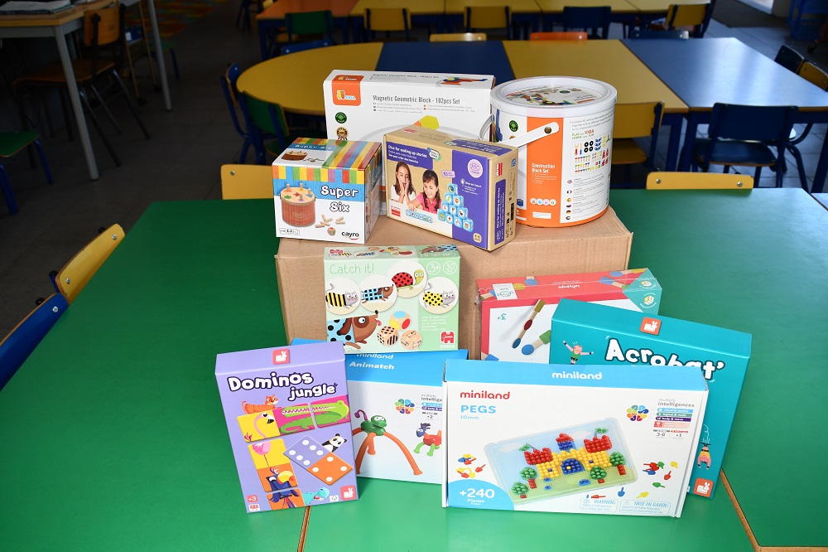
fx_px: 713
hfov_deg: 60.3
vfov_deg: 42.3
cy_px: 276
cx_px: 414
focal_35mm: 31
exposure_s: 1/125
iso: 360
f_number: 3.5
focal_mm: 21
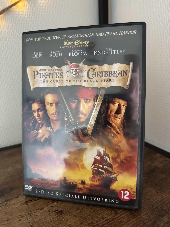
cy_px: 114
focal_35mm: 24
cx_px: 85
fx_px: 157
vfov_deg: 71.6
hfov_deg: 56.8
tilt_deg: -13.7
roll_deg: +2.0
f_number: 1.78
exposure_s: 1/46
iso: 800
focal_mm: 6.76
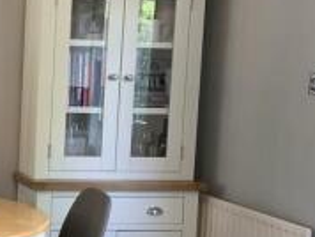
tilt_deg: -7.8
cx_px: -49
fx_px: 775
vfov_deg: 17.3
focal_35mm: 85
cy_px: 165
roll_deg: -0.9
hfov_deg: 21.6
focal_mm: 4.25
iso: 80
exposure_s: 1/50
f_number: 1.8
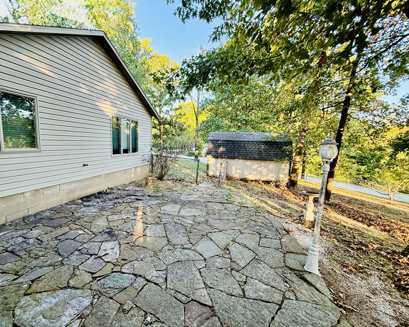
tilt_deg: -7.0
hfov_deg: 96.6
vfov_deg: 84.0
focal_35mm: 15
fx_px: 182
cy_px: 165
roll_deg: -2.0
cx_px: 188
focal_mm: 2.22
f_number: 2.2
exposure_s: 1/99
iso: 160
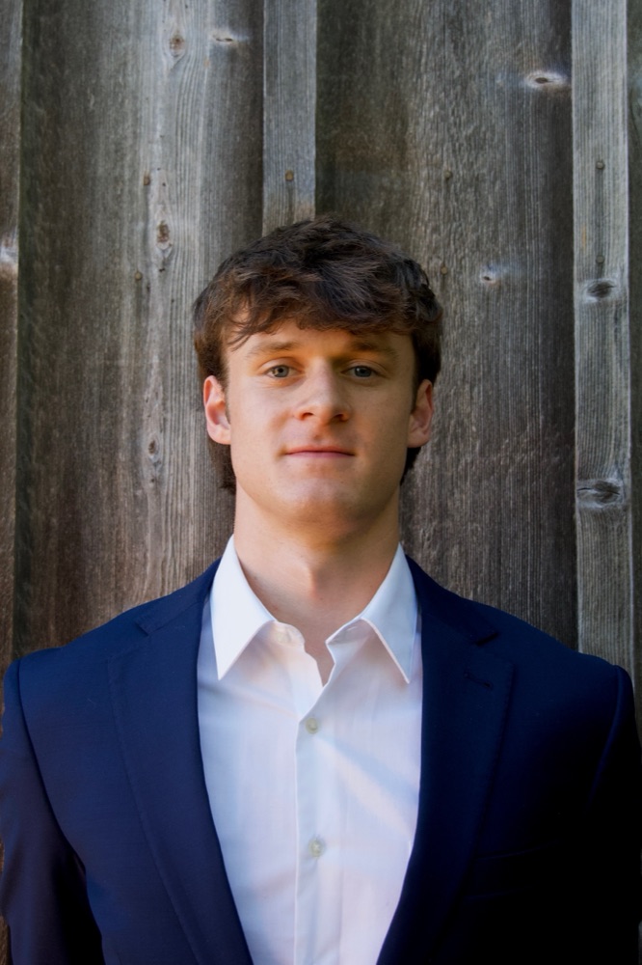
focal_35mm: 54
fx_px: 1445
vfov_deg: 36.9
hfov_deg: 25.0
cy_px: 482
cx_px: 321
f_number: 5.6
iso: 800
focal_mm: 36
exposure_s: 1/320
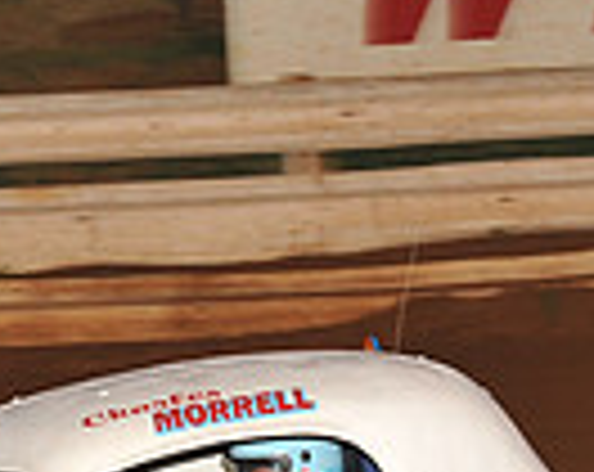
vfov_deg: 3.5
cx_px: -27
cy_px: 584
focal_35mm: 434
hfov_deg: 4.5
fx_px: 7613
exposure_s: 1/250
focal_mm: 105
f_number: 6.3
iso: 800
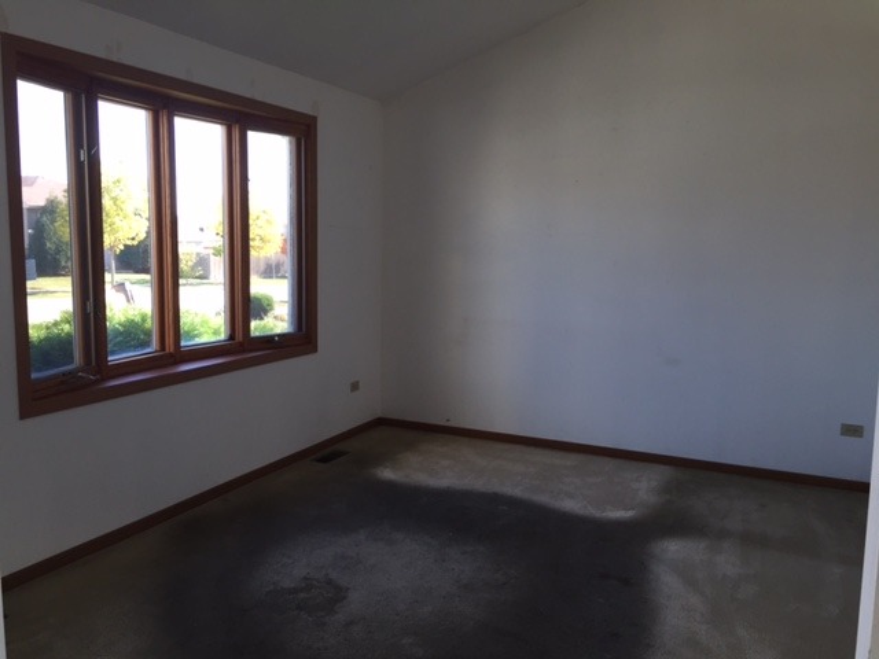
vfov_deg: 48.2
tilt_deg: -7.0
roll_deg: -0.8
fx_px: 736
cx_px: 440
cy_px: 330
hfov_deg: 61.7
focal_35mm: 29
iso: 40
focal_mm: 4.15
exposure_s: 1/120
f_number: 2.2
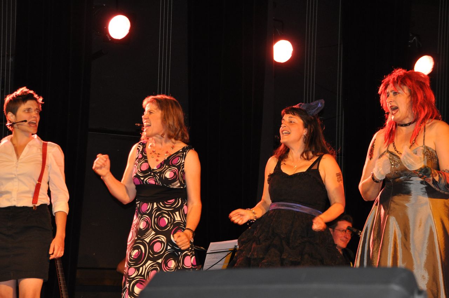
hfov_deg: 18.9
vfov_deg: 12.6
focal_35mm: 108
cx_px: 224
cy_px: 149
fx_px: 1345
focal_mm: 72
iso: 800
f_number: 5.3
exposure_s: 1/60
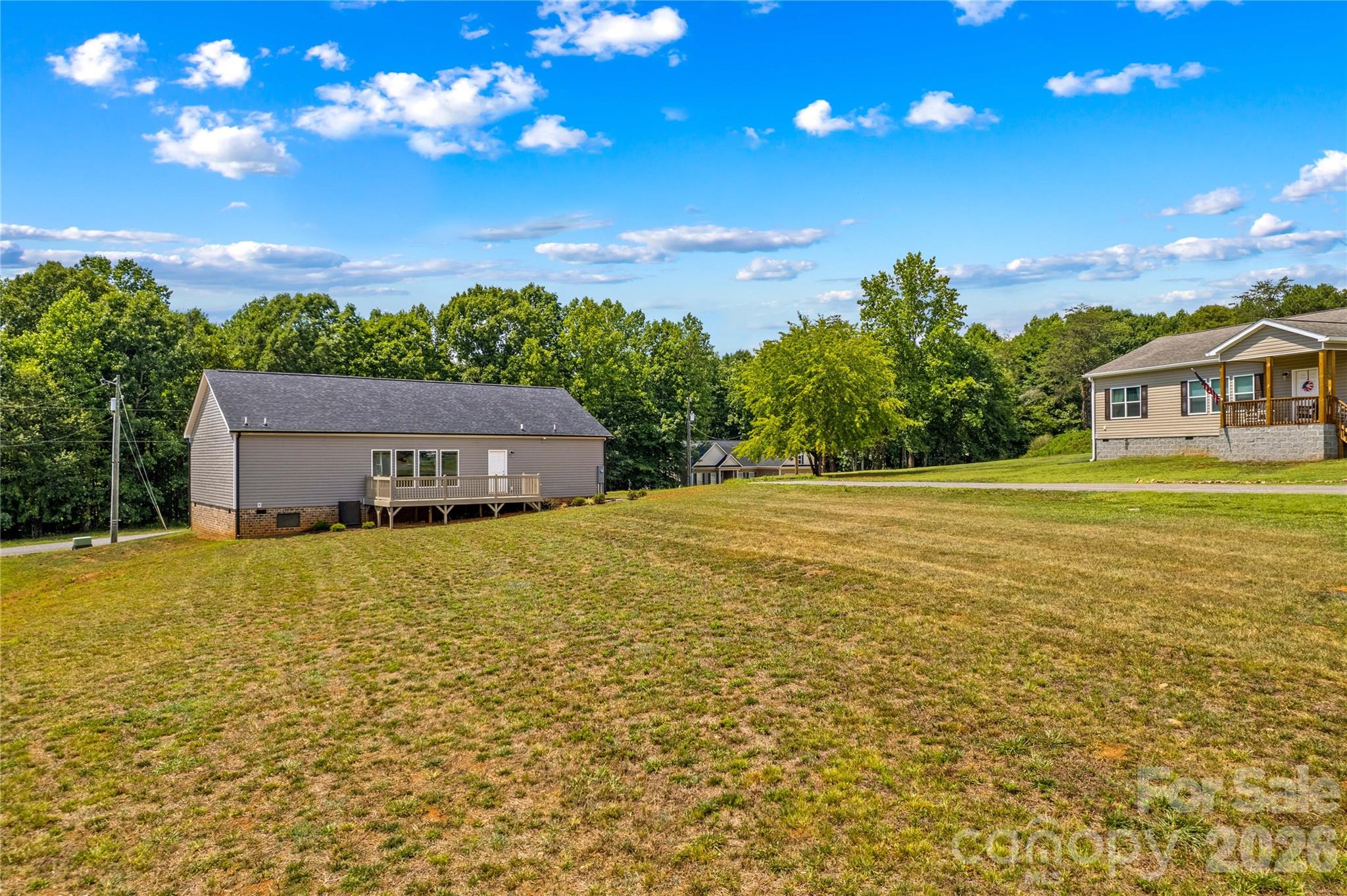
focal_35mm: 22
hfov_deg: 78.6
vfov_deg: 57.2
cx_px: 674
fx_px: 823
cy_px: 448
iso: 110
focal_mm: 8.38
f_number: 2.8
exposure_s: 1/1250
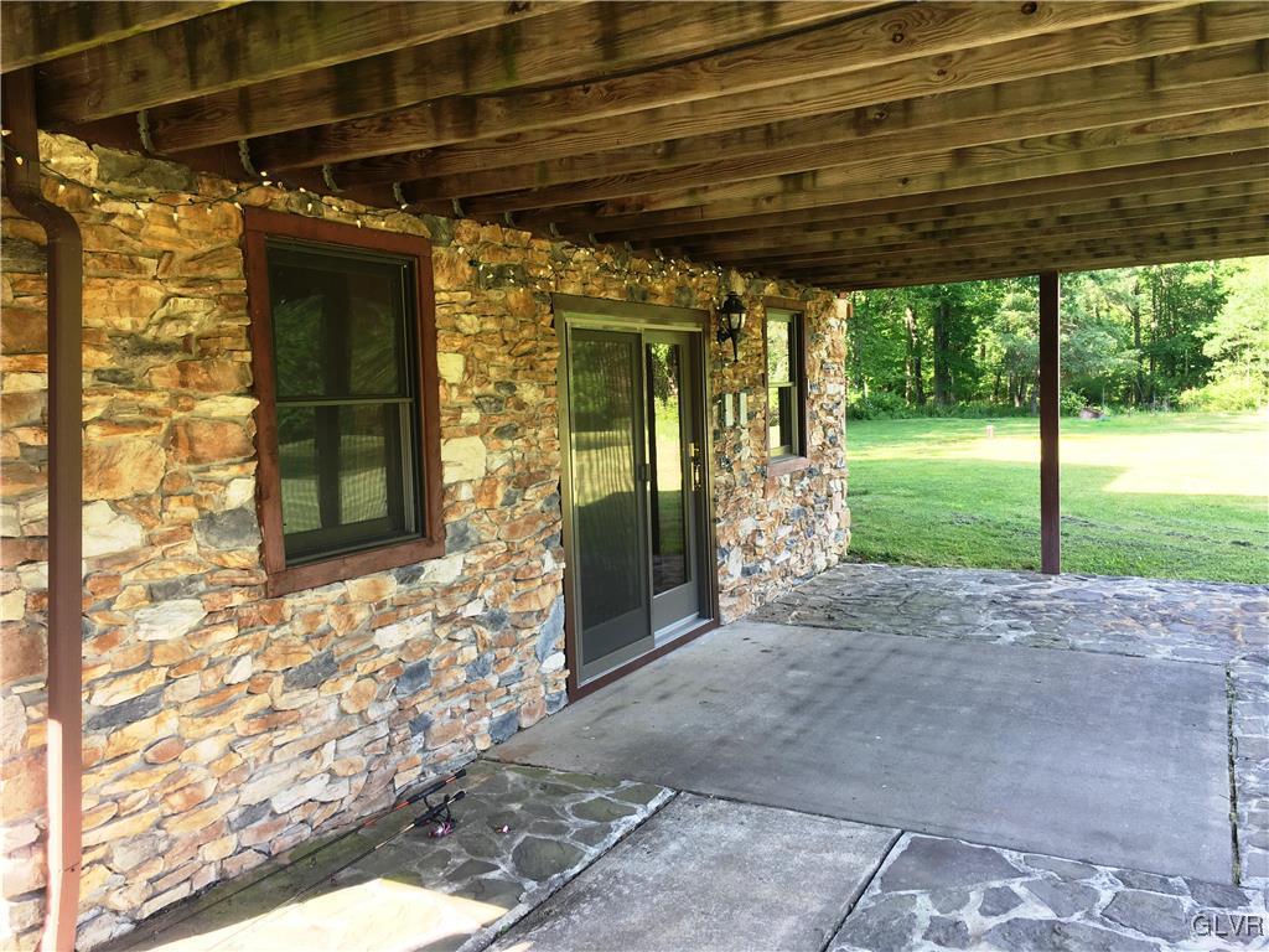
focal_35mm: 29
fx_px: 1063
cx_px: 634
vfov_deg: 48.2
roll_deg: +2.5
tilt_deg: -2.9
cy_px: 476
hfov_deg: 61.7
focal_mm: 4.15
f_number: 2.2
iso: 25
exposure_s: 1/60
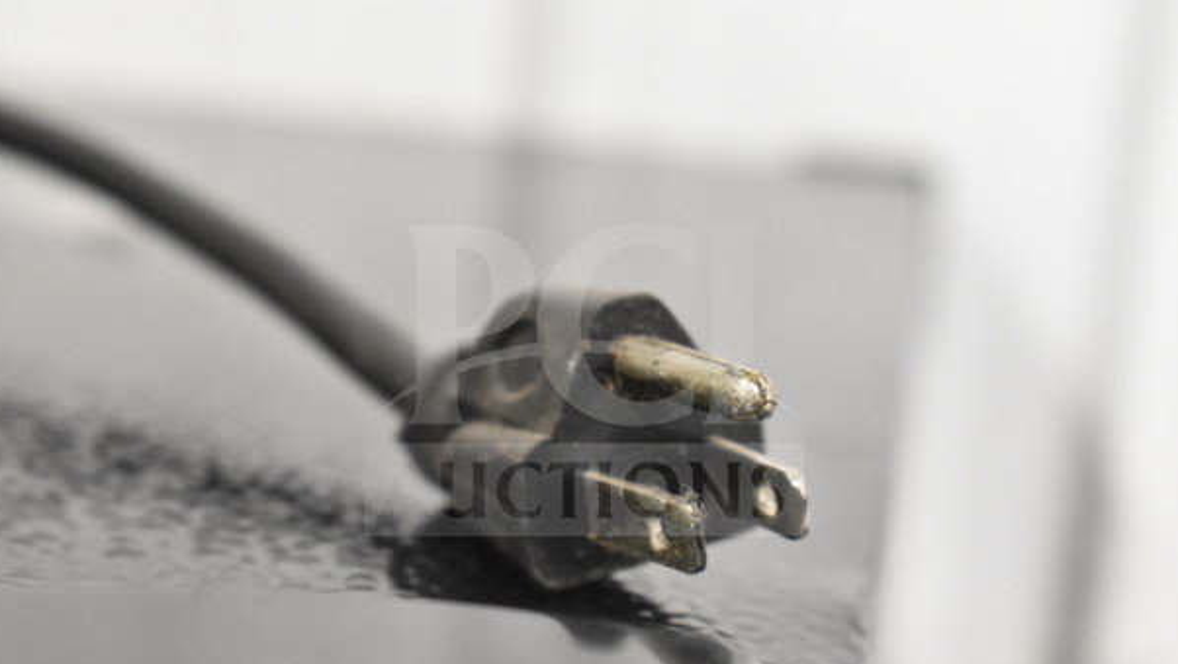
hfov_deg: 24.3
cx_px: 583
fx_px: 2735
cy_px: 381
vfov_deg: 13.8
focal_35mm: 88
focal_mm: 55
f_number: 5.6
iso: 7200
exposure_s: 1/100
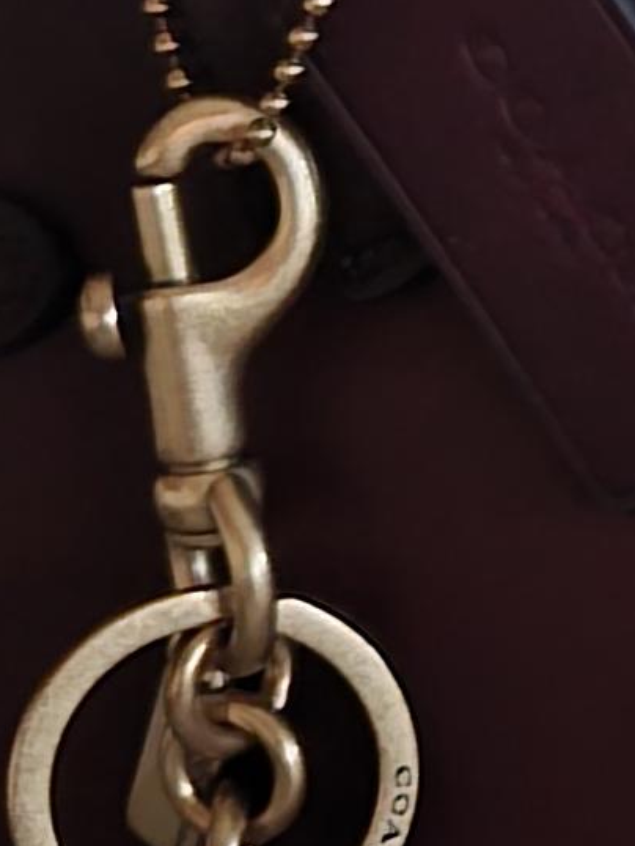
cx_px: 1294
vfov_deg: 11.4
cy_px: -5
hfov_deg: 8.2
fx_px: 4179
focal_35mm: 171
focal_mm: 5.4
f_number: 1.8
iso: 1600
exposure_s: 1/20
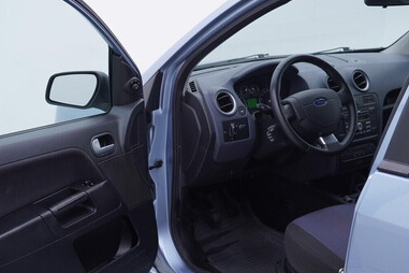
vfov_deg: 26.0
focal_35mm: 52
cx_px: 152
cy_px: 161
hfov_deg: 37.9
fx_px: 591
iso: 125
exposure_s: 1/60
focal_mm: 24
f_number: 3.5
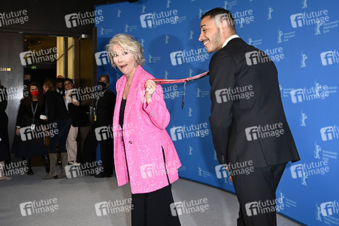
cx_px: 170
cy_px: 113
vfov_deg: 36.8
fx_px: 339
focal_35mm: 36
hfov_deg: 53.2
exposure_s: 1/200
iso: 800
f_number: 5.6
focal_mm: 36
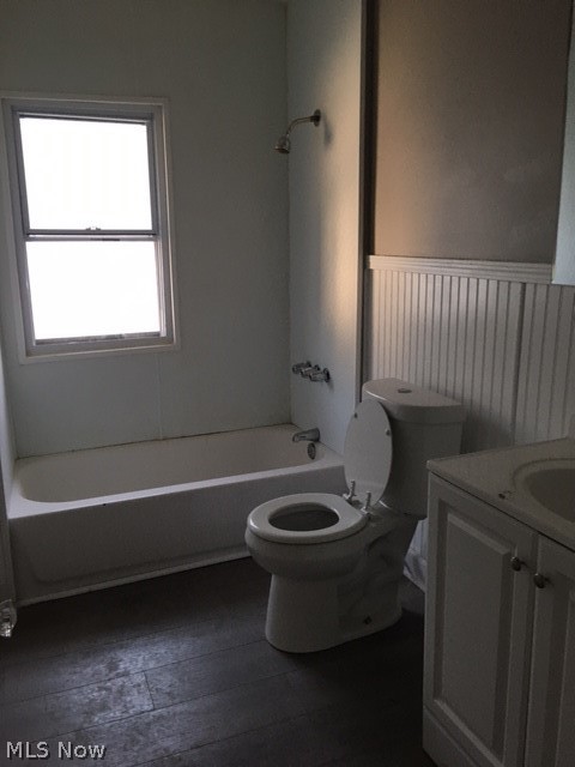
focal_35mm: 29
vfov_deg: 61.7
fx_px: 642
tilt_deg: -12.3
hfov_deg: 48.2
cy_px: 384
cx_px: 288
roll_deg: +1.4
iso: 100
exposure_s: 1/30
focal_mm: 4.15
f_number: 2.2
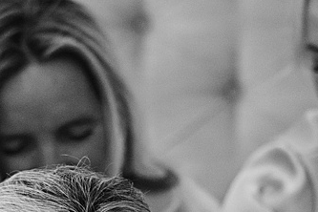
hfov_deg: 7.2
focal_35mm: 285
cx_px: 27
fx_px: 2517
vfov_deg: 4.7
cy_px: 419
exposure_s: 1/125
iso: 1600
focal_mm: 50
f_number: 2.5
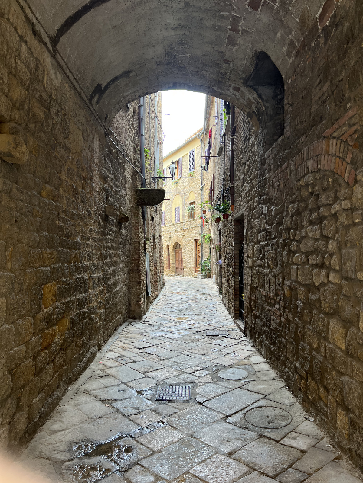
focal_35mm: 26
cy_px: 242
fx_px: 364
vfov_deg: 67.3
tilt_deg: +3.0
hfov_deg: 53.1
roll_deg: +0.0
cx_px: 182
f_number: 1.5
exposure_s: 1/121
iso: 50
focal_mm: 5.7
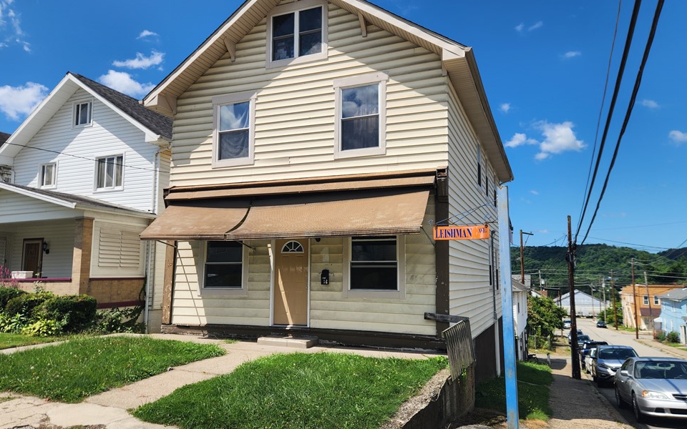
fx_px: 487
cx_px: 353
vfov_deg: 47.6
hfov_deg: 70.4
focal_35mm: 26
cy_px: 225
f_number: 1.8
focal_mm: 5.4
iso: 20
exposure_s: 1/1839
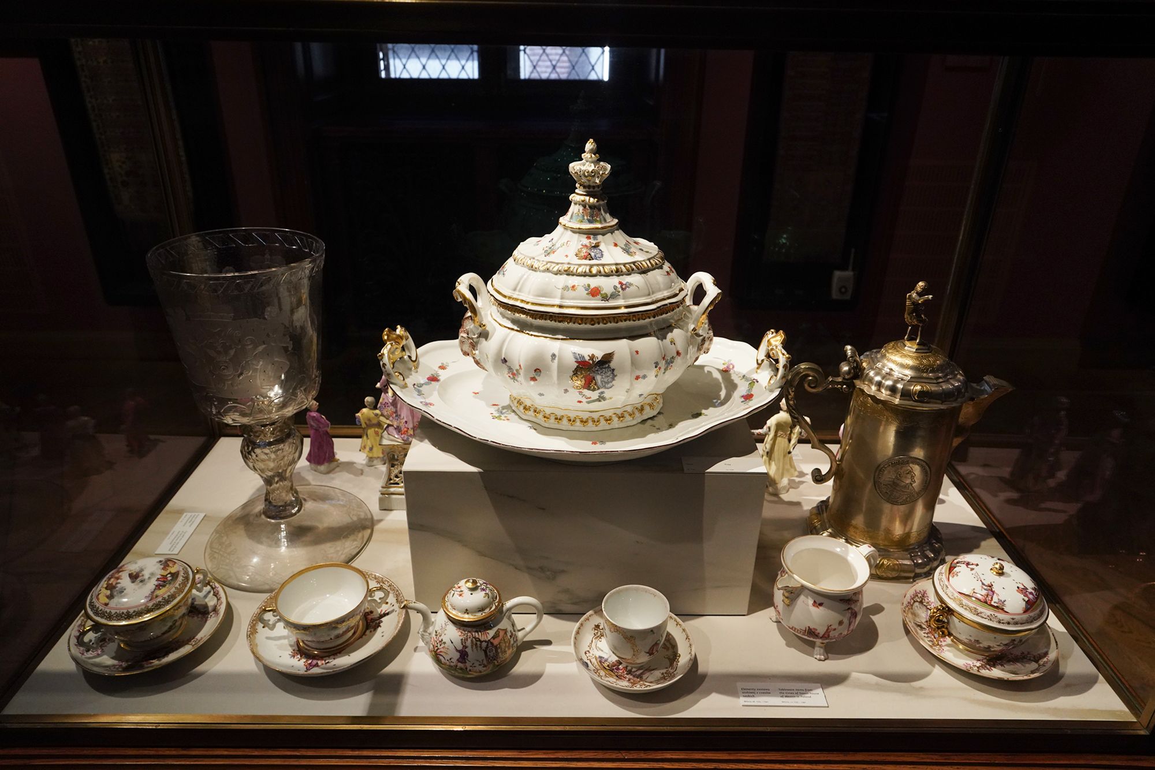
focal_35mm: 24
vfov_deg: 53.1
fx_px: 770
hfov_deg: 73.7
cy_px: 385
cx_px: 578
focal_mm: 24
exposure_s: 1/80
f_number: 6.3
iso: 3200
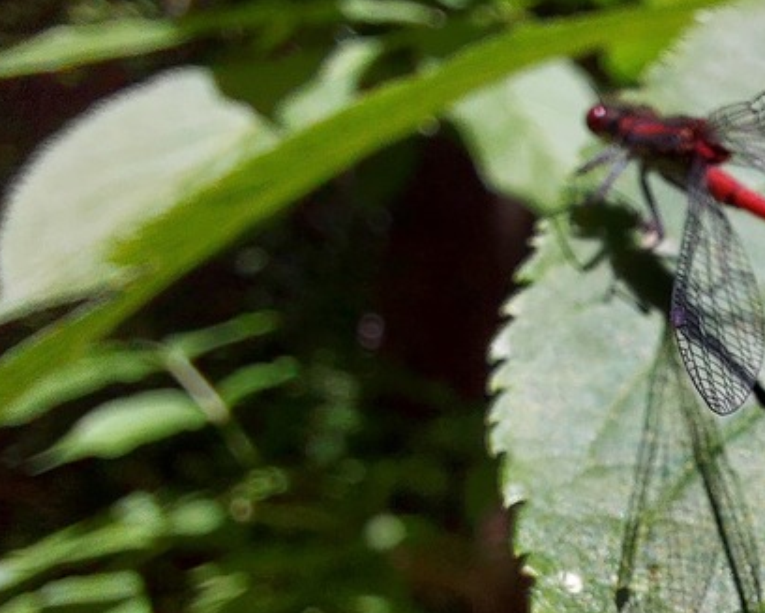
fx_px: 1156
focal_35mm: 51
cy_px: 358
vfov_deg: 29.7
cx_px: 713
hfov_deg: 34.2
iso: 50
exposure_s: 1/1443
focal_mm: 2.13
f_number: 2.4
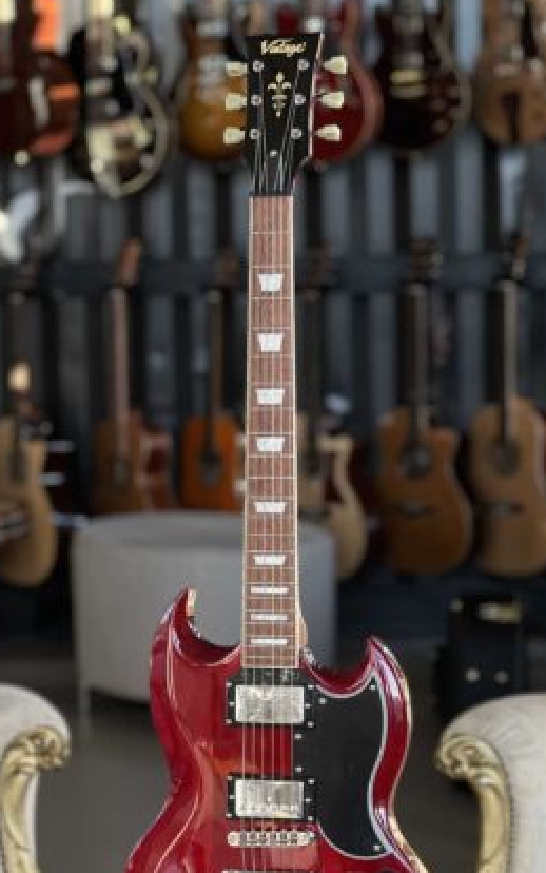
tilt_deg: -7.4
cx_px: 291
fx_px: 2498
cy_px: 530
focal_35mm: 105
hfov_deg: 12.5
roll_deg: +1.5
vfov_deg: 19.8
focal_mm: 9
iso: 200
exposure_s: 1/121
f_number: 2.8
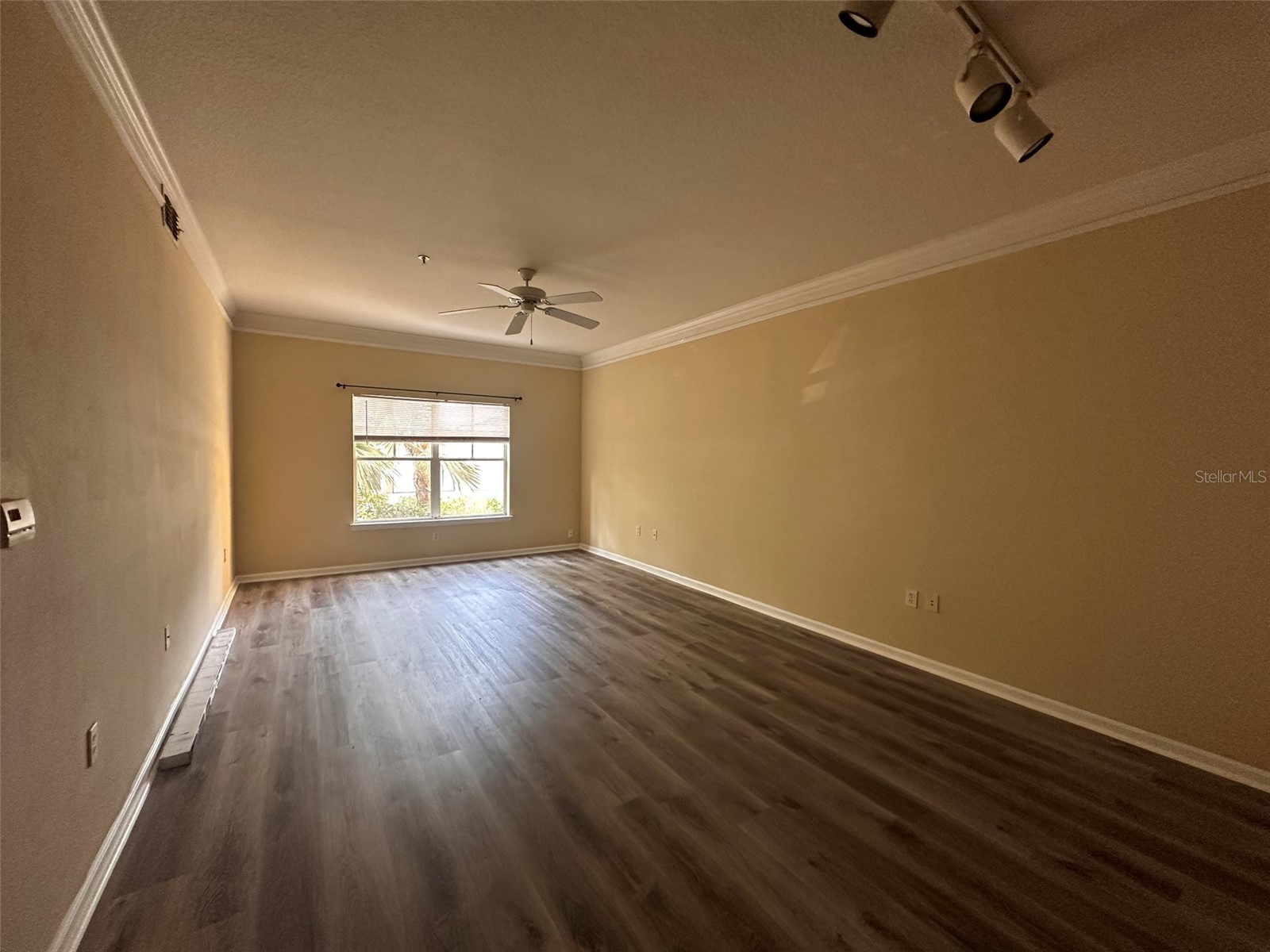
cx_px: 635
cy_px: 476
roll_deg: +1.2
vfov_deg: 85.7
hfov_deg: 102.1
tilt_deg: +0.9
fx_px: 514
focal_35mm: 14
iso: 250
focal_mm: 2.22
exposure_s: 1/99
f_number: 2.2
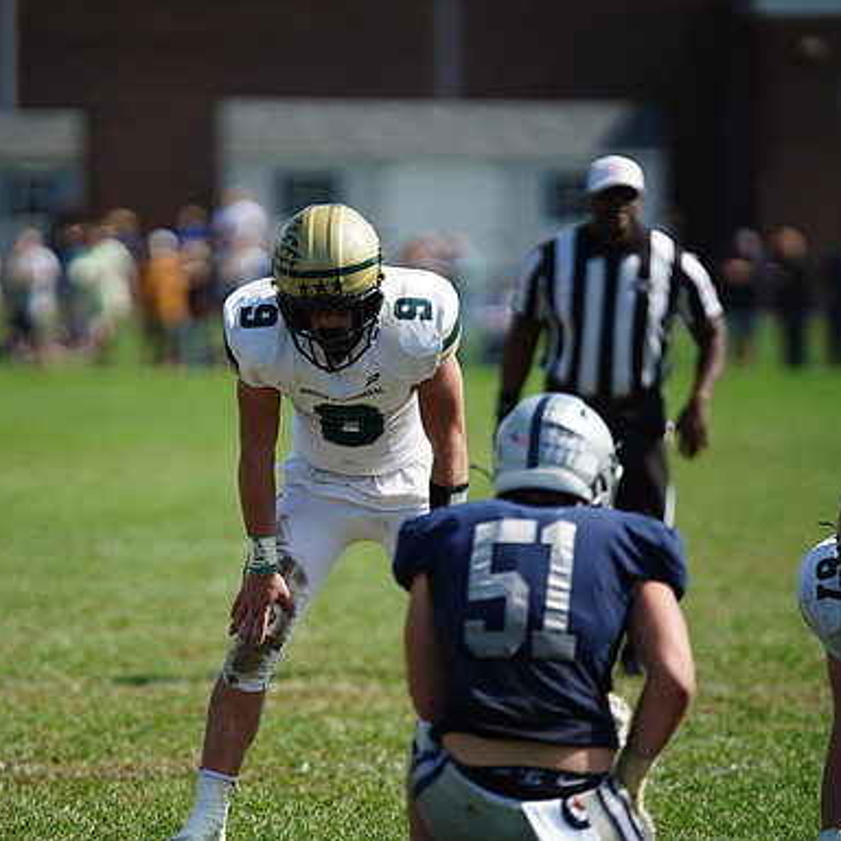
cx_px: 298
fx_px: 10582
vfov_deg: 4.6
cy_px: 419
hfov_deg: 4.6
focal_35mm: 385
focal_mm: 300
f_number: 2.8
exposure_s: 1/4000
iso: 400
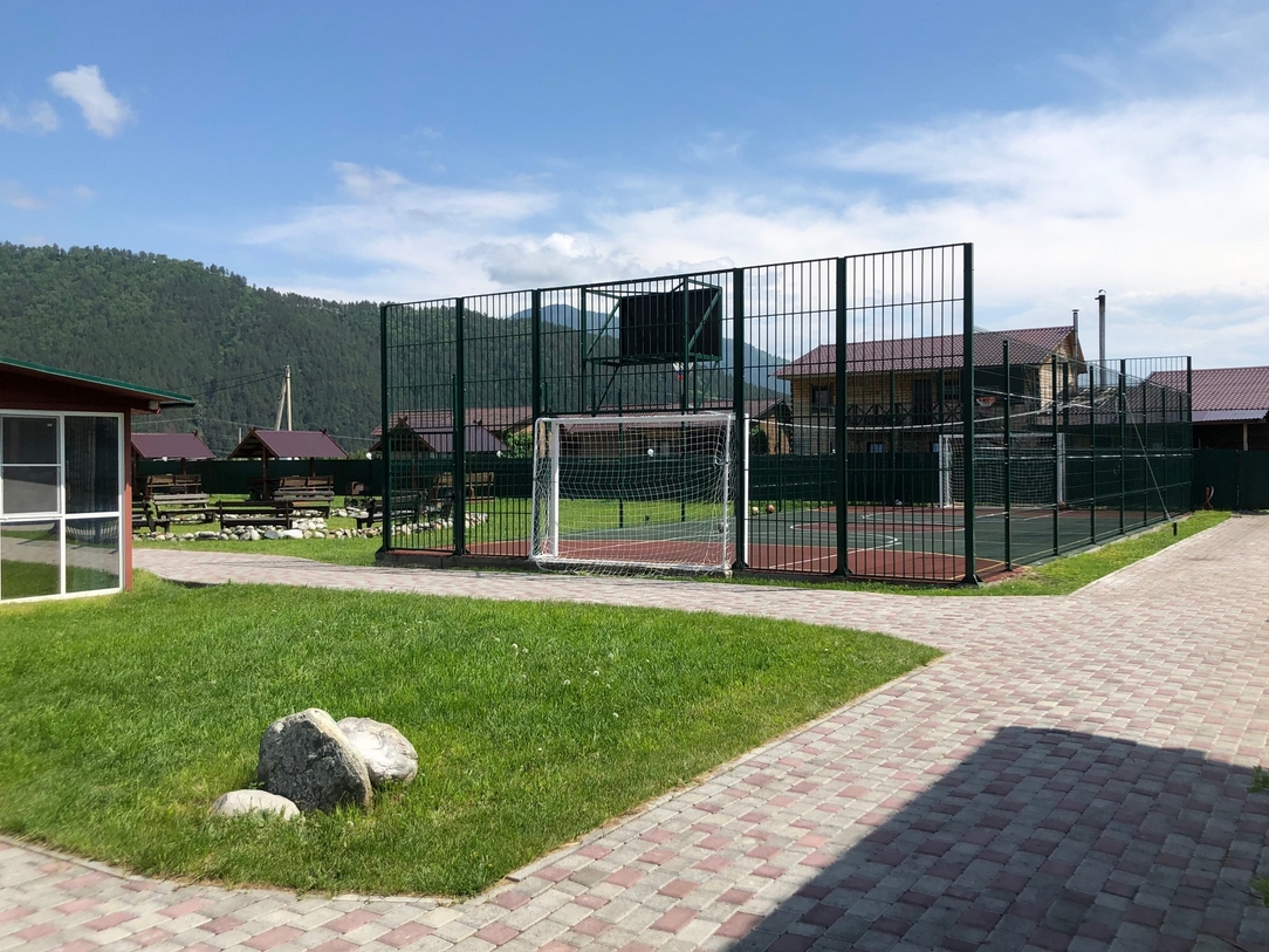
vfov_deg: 45.4
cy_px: 484
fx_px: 1136
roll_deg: +0.3
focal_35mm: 31
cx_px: 697
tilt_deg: -2.3
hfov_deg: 58.2
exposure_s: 1/2667
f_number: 1.8
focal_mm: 3.99
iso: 20
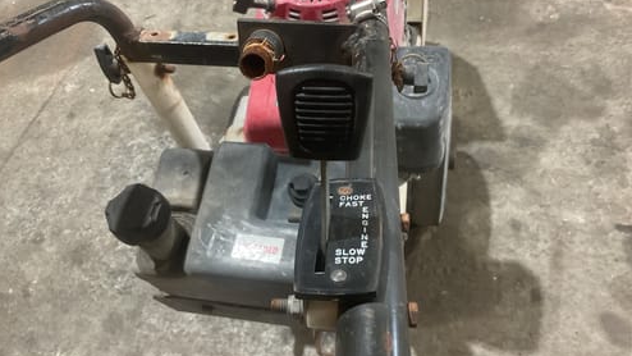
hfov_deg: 61.0
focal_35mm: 32
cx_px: 317
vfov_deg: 36.7
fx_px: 536
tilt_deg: -58.2
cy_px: 162
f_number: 1.8
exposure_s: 1/50
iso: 200
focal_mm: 3
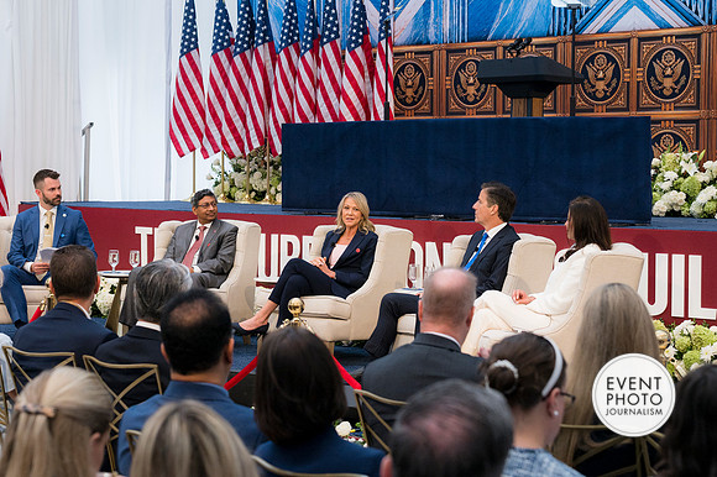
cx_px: 358
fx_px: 1433
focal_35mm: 72
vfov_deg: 18.9
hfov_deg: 28.1
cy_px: 238
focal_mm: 48
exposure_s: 1/160
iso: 450
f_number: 4
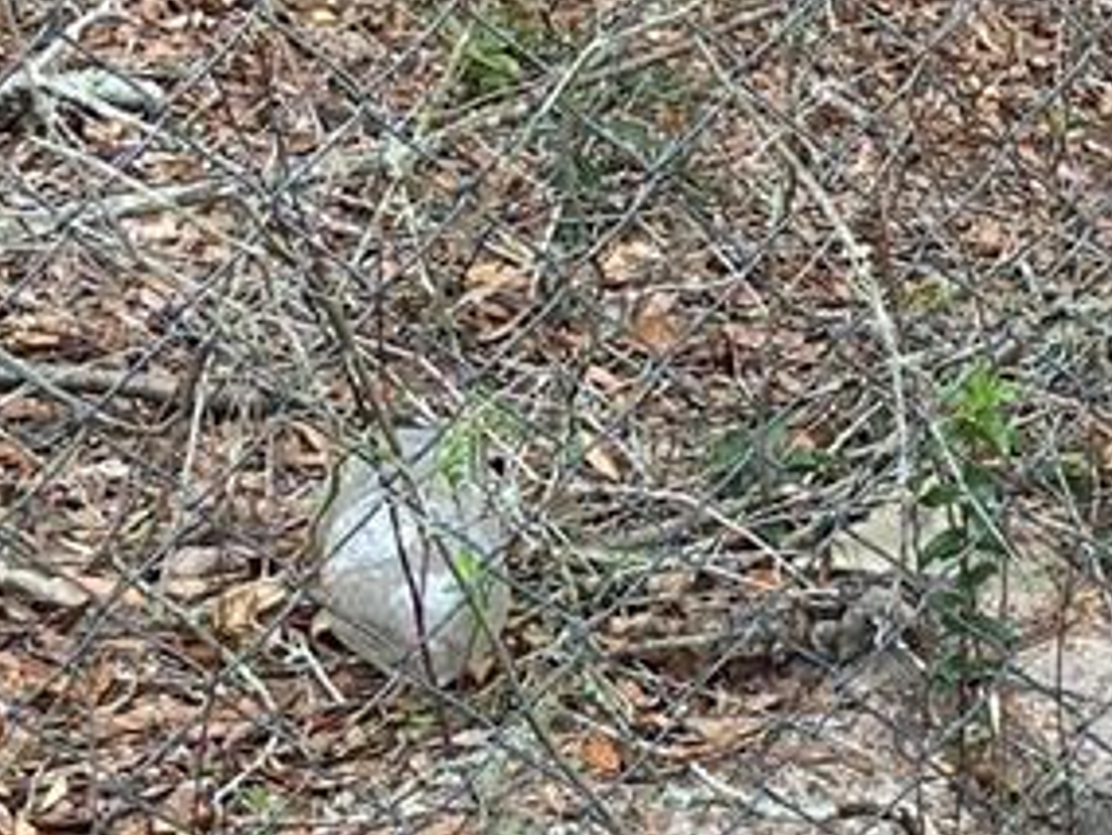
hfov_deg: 15.9
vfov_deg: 12.5
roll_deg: +2.5
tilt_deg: -22.3
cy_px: 121
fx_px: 3792
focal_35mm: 118
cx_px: 1401
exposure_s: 1/238
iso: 25
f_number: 1.8
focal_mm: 3.99
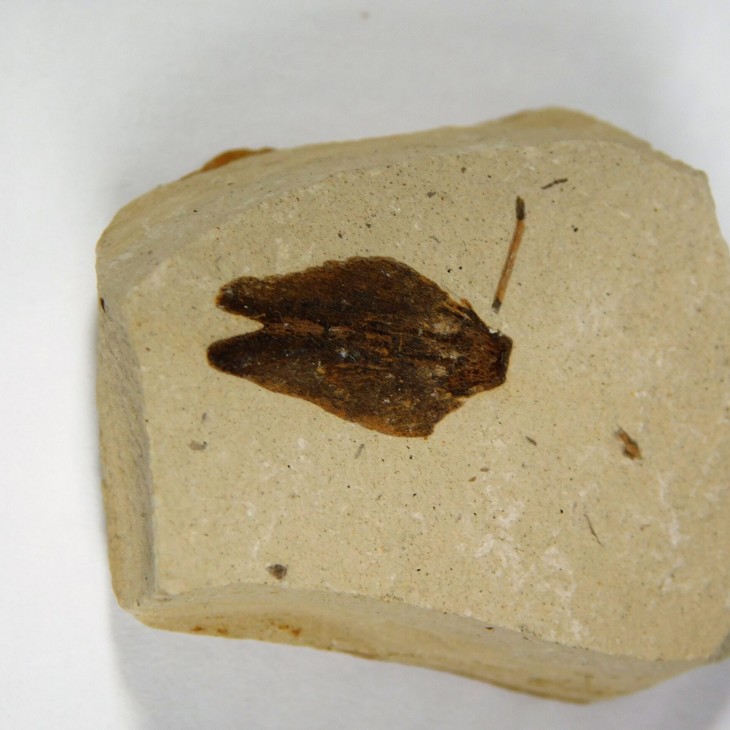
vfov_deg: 16.1
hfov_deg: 16.1
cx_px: 439
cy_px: 366
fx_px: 2577
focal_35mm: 108
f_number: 4.5
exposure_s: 1/125
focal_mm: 16.1
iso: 125
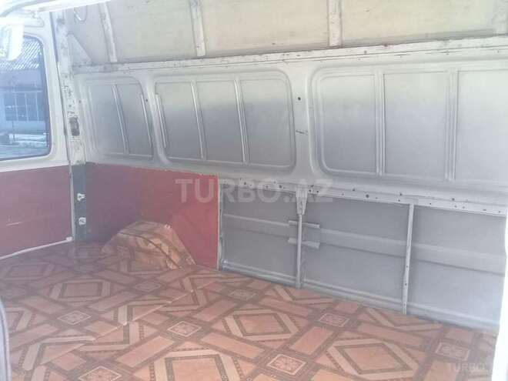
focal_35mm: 31
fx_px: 455
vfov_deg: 45.4
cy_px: 190
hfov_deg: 58.4
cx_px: 254
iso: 160
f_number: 2.2
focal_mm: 3.3
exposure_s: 1/33
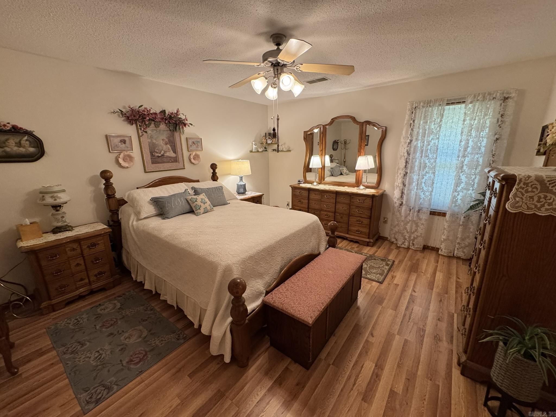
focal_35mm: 14
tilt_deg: -15.0
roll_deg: +0.6
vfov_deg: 85.7
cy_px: 208
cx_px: 278
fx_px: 225
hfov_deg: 102.1
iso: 320
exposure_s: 1/120
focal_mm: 2.22
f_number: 2.2
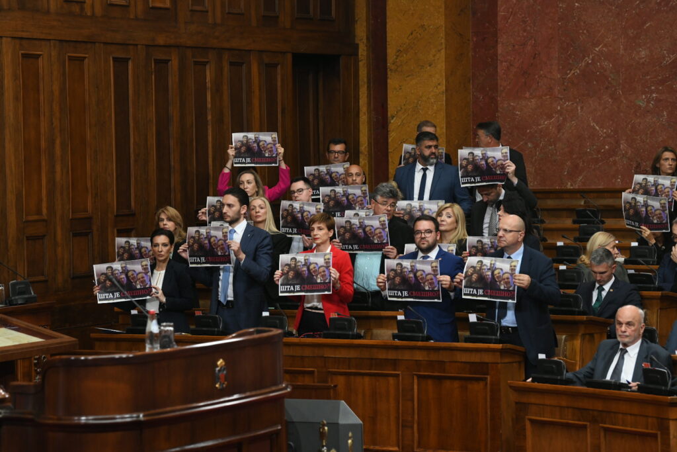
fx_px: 2445
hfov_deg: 15.8
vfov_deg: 10.6
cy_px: 226
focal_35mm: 130
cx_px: 338
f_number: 5.6
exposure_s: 1/200
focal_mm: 130
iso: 3200
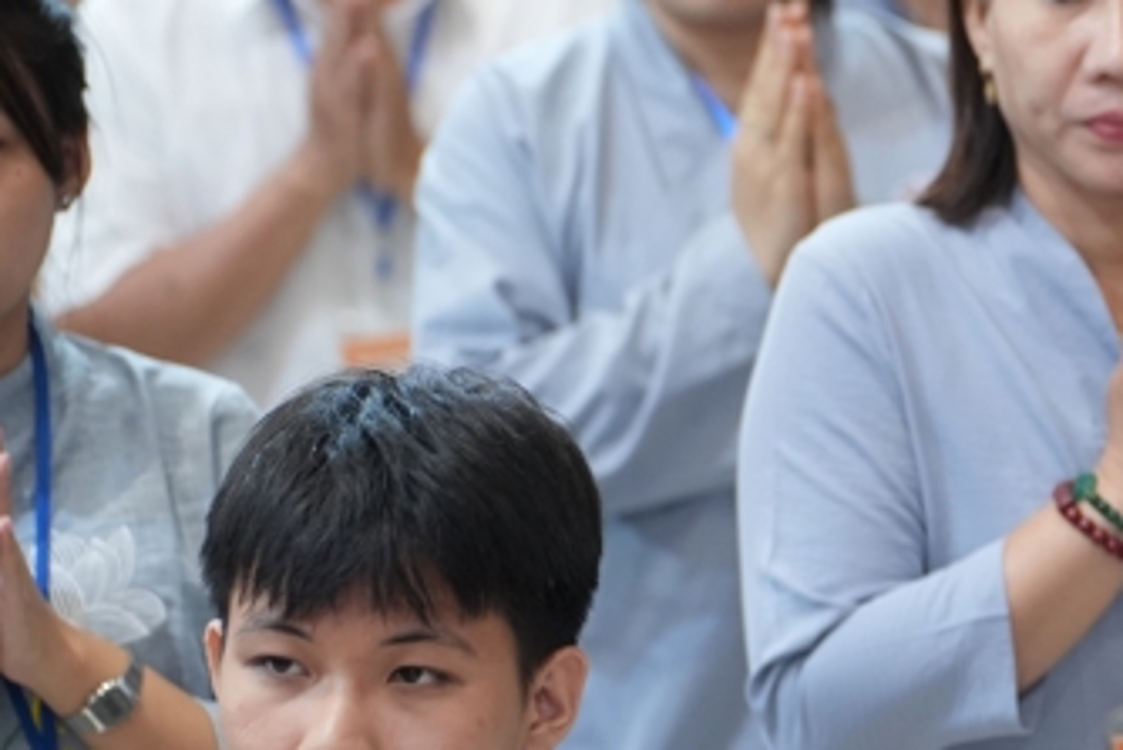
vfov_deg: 4.4
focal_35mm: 312
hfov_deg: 6.6
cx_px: 1236
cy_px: 673
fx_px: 9736
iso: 2000
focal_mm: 107
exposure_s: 1/100
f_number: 2.8
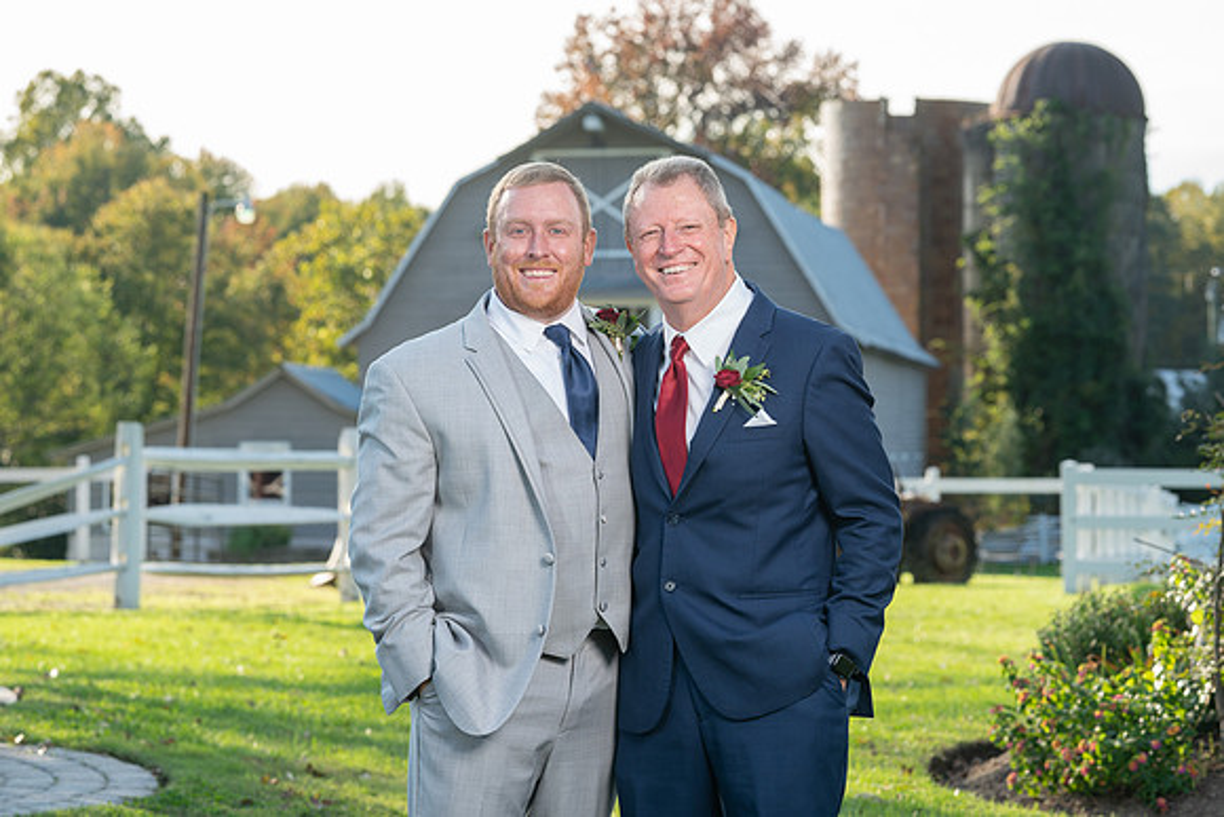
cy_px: 389
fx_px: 3551
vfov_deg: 13.1
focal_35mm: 104
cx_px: 627
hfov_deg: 19.6
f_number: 5.6
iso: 200
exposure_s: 1/200
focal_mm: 93
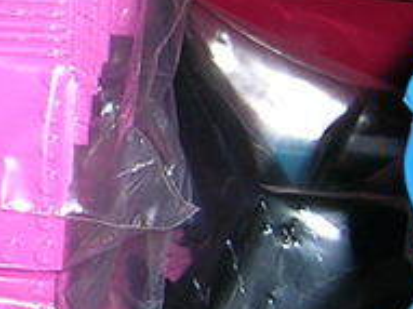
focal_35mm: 188
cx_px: -6
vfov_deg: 7.9
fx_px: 2242
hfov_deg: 10.4
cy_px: 214
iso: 50
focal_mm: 5.4
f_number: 2.8
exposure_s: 1/60.1
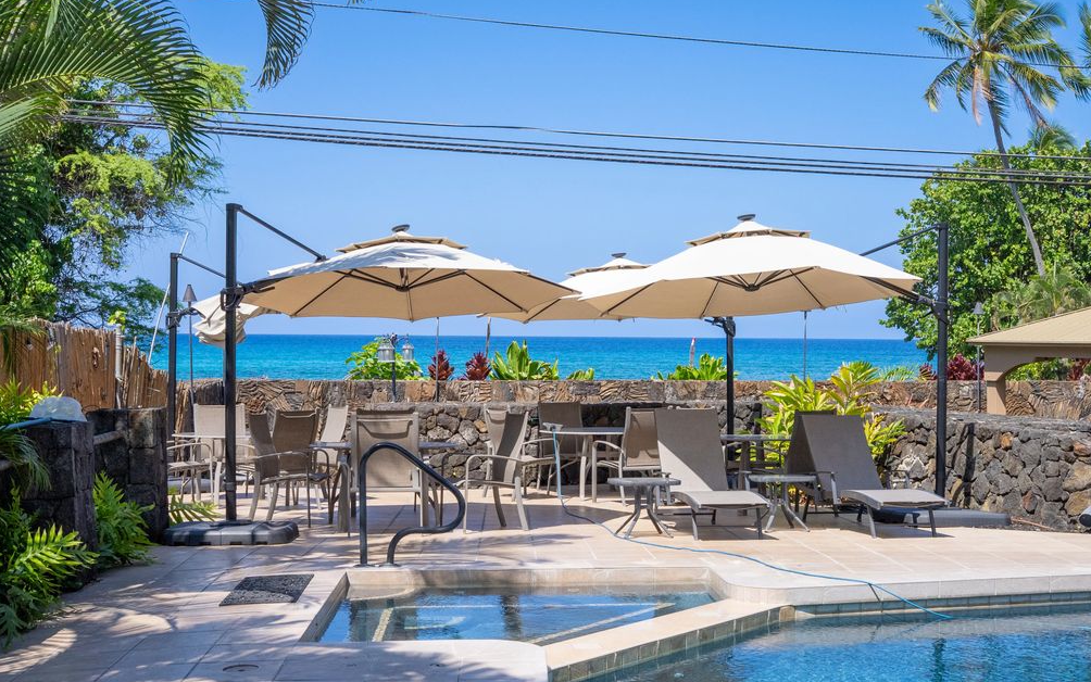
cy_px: 358
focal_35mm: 52
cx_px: 553
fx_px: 1546
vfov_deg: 24.9
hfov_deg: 38.9
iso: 640
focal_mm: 50
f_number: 13
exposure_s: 1/800
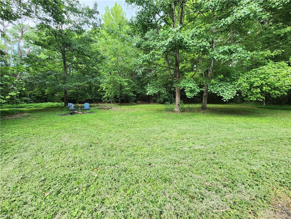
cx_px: 146
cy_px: 110
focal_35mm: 13
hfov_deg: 106.2
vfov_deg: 89.9
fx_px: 109
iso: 100
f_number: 2.2
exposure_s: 1/60.2
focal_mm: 2.2
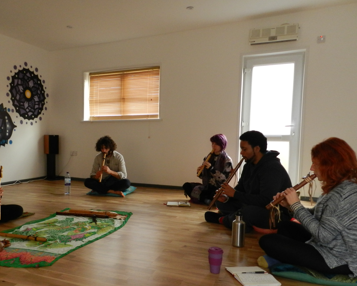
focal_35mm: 30
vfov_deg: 48.3
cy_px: 166
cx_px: 132
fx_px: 317
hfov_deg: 58.0
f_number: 3.4
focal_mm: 4
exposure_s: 1/15
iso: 400
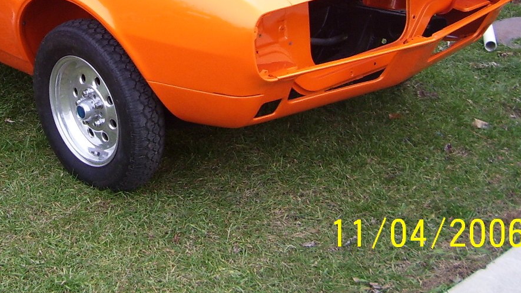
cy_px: -34
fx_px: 926
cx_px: 89
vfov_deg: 17.4
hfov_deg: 30.5
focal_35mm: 67
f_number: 2.7
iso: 80
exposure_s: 1/250
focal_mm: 5.6
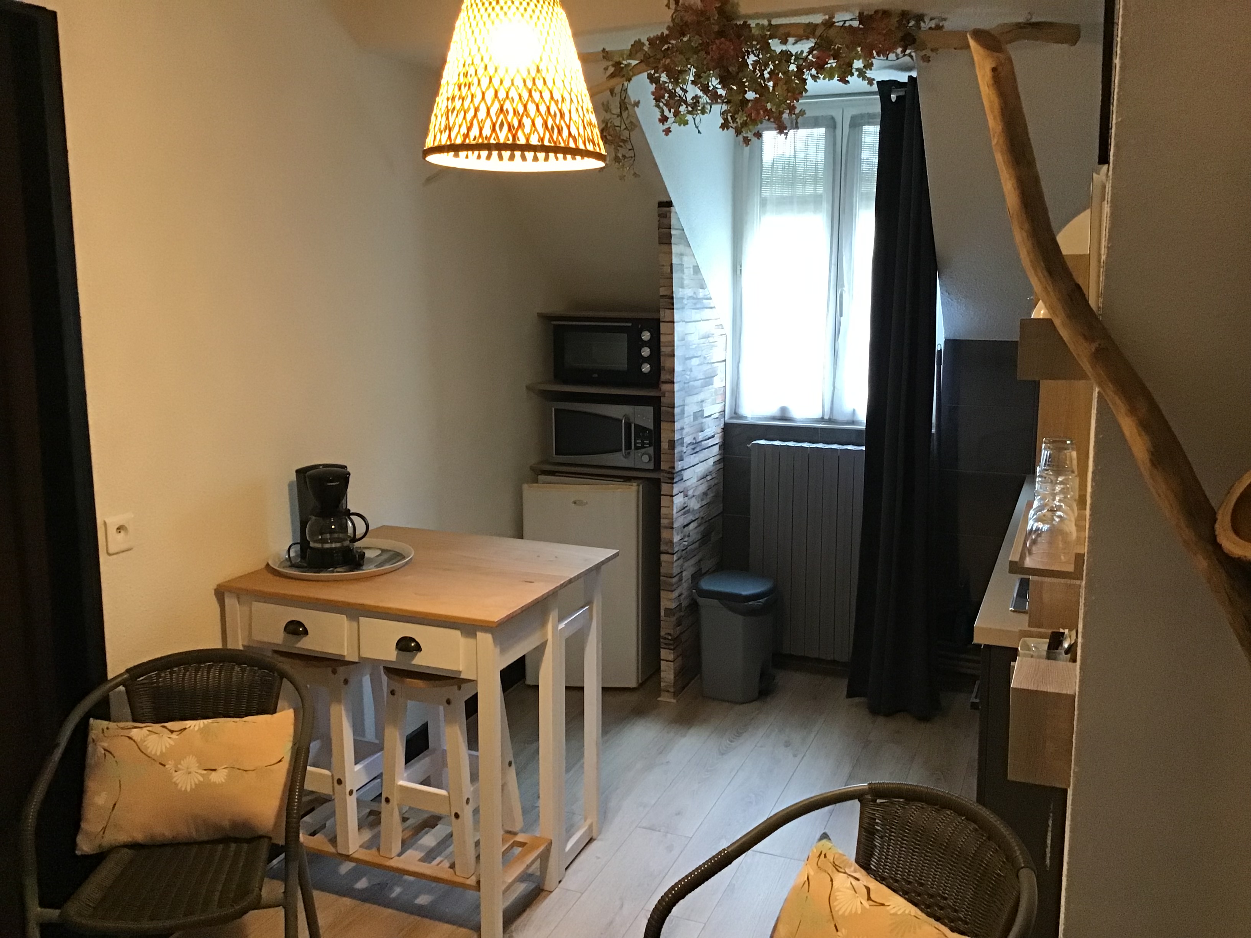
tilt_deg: -8.7
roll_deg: +0.2
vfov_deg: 45.4
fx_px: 1120
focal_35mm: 31
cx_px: 626
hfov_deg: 58.4
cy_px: 469
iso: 250
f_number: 2.4
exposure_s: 1/25
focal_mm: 3.3
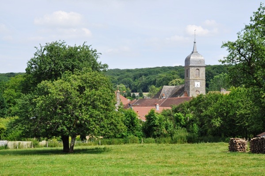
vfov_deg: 14.7
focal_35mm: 93
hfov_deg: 21.9
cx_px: 132
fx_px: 683
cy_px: 88
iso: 200
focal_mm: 62
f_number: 9
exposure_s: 1/320
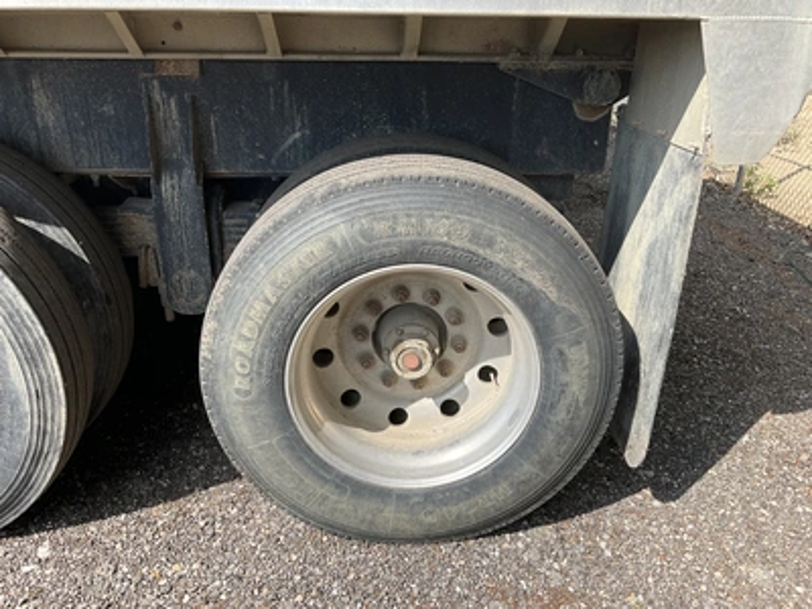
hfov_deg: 61.7
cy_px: 304
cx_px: 406
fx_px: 680
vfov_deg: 48.2
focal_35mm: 29
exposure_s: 1/829
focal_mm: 3
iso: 25
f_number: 1.8
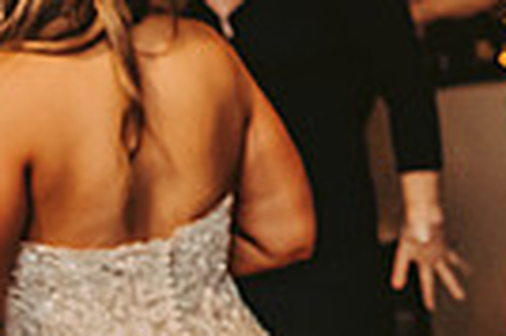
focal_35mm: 217
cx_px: 1080
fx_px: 3046
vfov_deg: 6.3
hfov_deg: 8.8
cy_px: -89
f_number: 3.2
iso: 2000
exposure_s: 1/200
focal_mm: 50
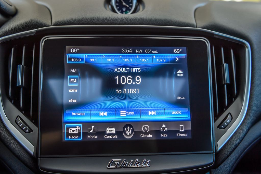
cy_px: 87
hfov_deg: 58.7
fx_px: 232
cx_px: 130
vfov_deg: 41.1
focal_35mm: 32
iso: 400
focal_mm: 32
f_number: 4
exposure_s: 1/100
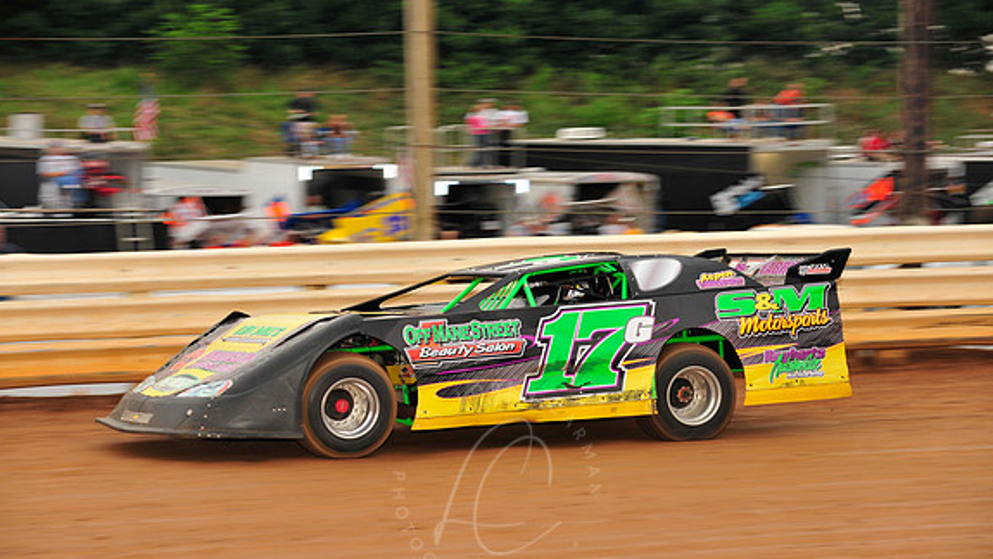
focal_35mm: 153
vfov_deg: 7.9
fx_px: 4030
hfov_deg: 14.0
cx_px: 496
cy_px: 328
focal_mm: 145
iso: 640
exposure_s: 1/320
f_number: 7.1
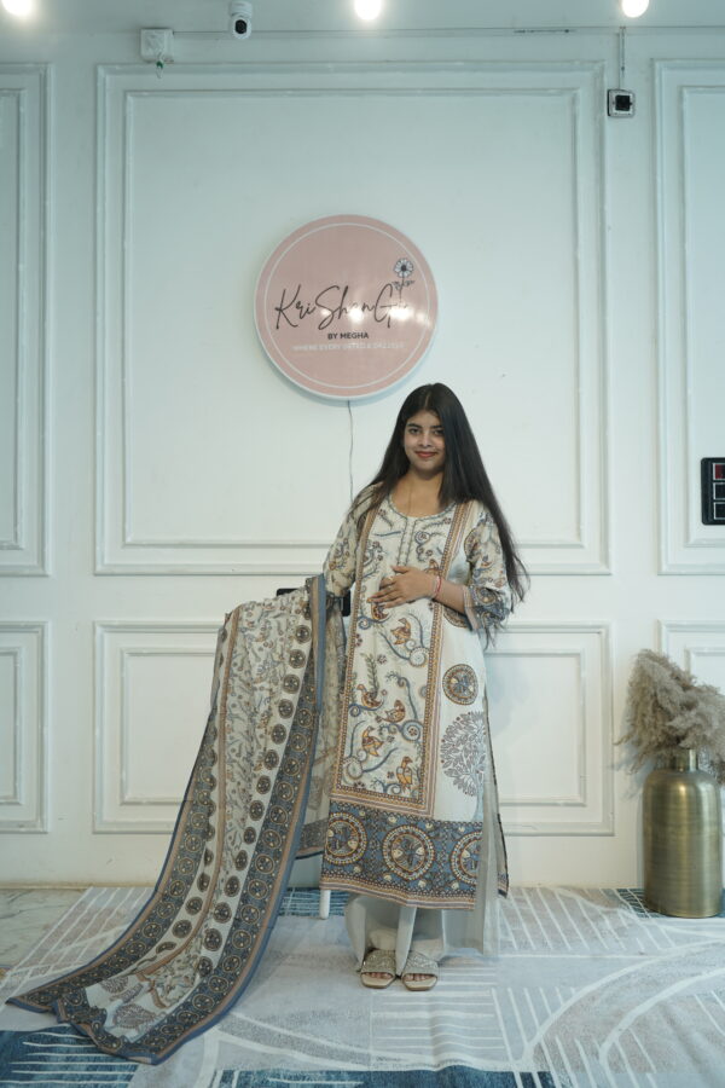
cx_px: 362
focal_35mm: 33
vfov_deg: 57.2
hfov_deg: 40.0
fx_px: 997
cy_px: 544
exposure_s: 1/100
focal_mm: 33
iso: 160
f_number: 4.5
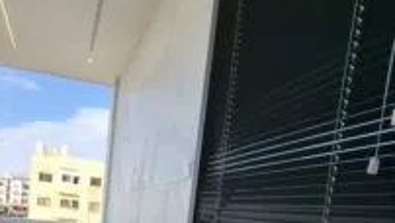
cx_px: 141
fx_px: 293
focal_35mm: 28
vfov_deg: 36.1
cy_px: 239
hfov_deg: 66.5
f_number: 2.2
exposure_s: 1/1004
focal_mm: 1.74
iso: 40
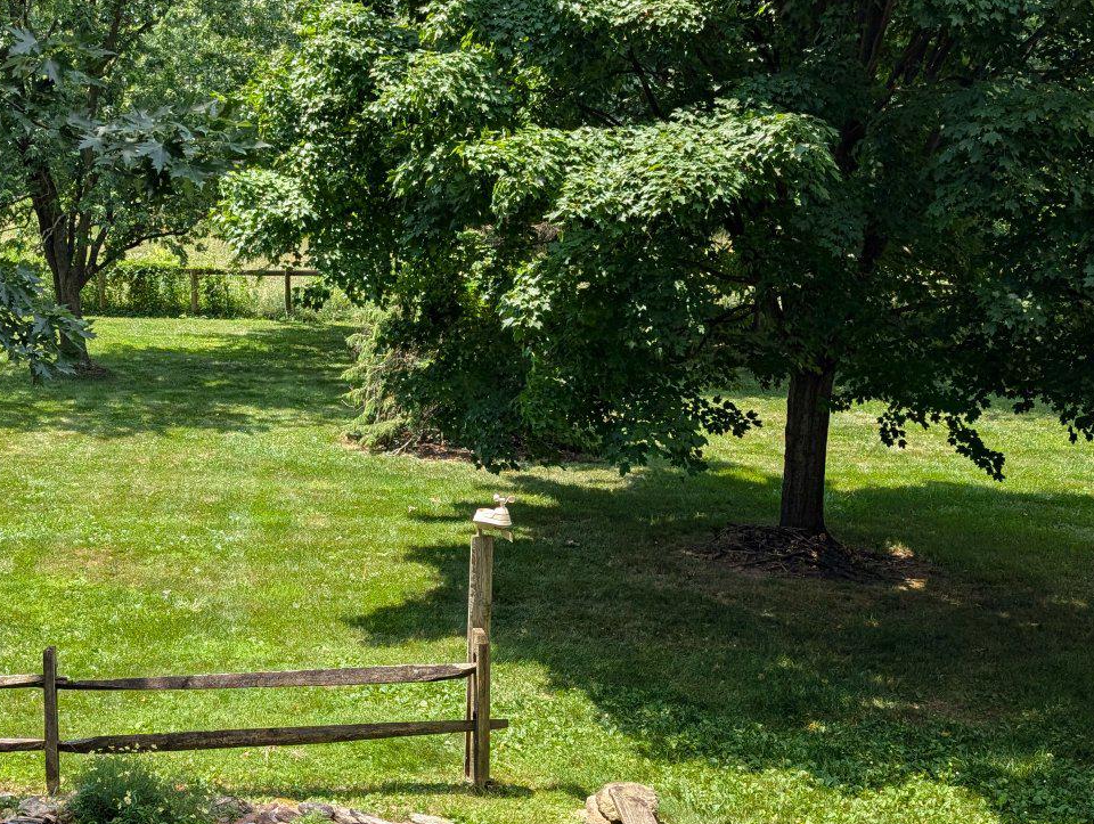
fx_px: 1614
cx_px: 221
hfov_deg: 36.2
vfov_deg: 28.5
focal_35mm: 51
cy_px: 508
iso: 21
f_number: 1.68
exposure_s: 1/454
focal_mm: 6.9
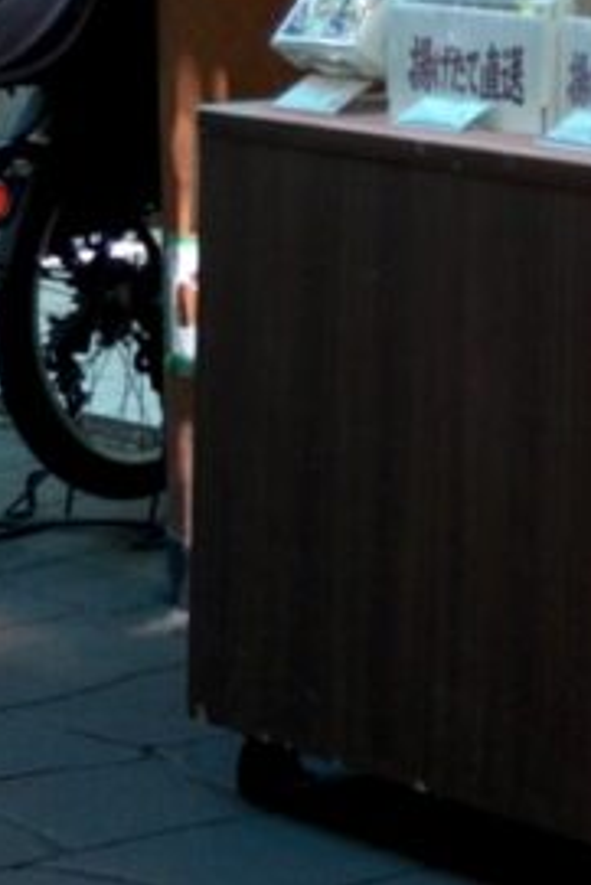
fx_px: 5050
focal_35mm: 205
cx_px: 2018
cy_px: -508
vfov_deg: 9.7
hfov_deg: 6.0
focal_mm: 29
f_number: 5
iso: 125
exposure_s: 1/60
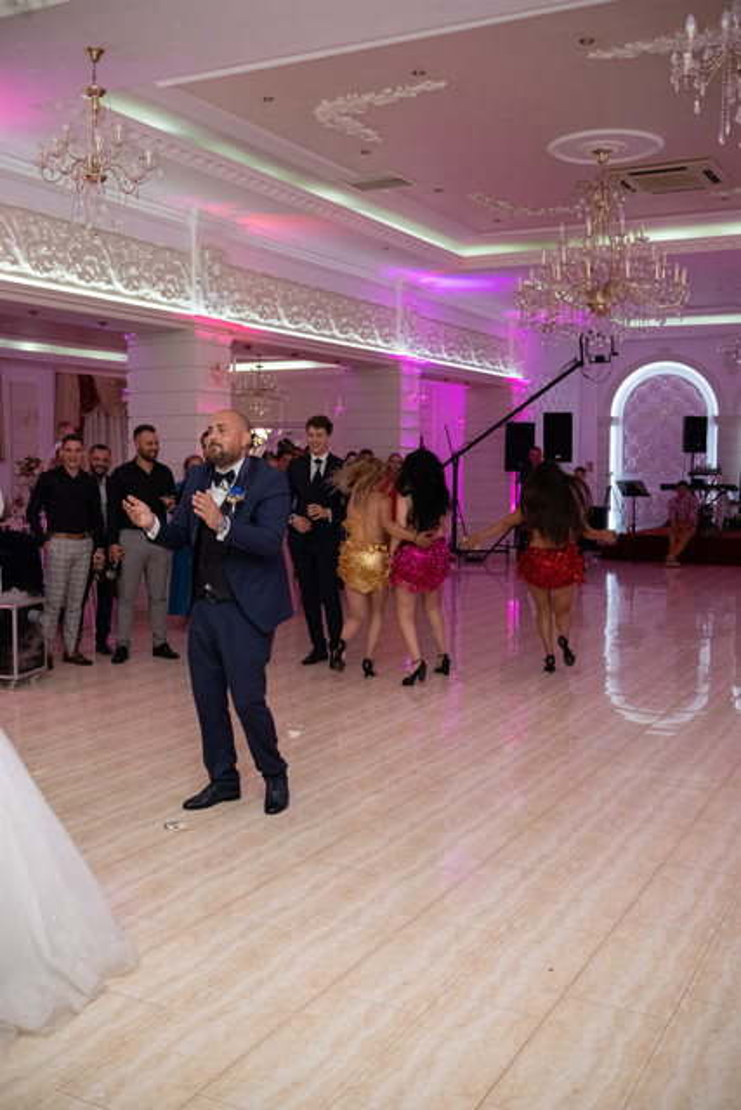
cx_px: 370
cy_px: 555
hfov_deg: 37.9
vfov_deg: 54.4
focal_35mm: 35
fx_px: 1080
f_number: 2.2
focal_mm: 23
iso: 1600
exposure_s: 1/125
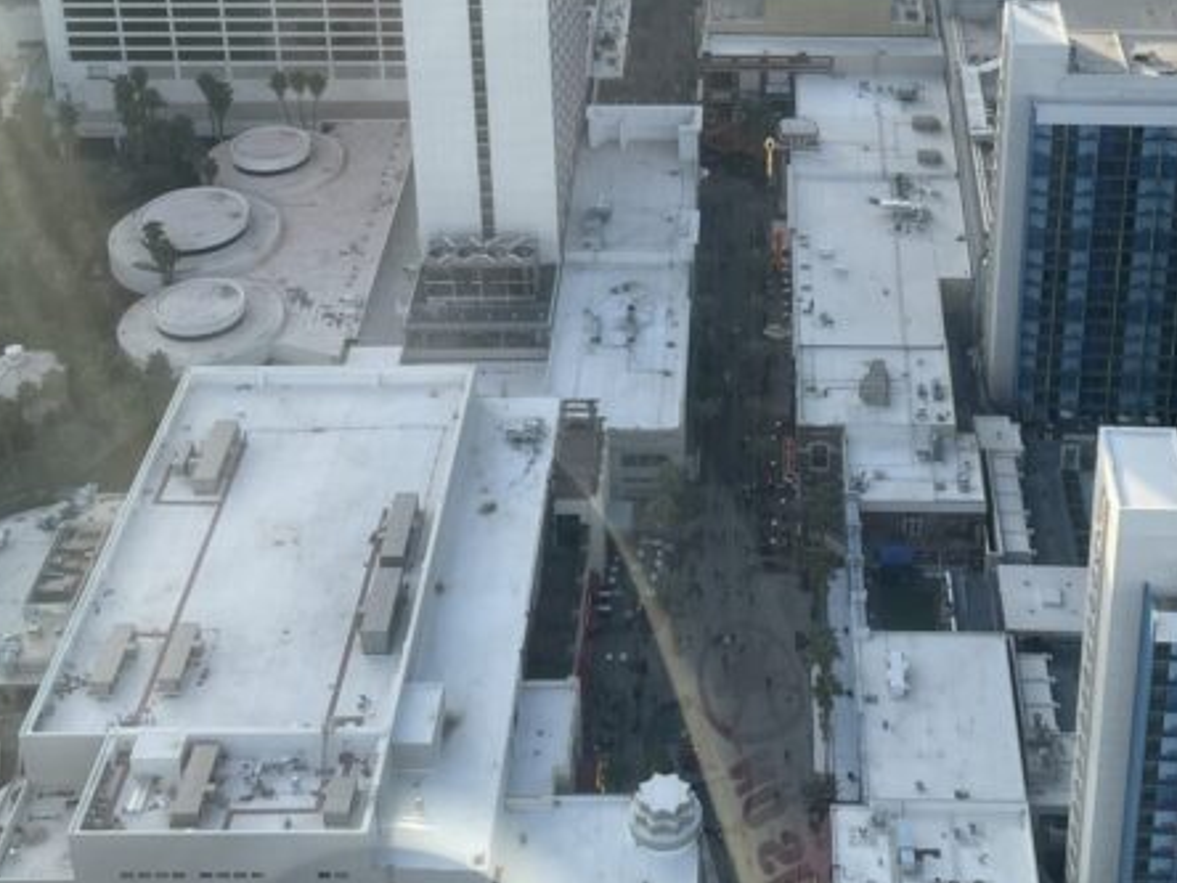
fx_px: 2040
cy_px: 58
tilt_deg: -25.5
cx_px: 721
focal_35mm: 60
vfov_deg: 23.6
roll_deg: +0.9
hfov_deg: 32.1
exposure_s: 1/537
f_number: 1.6
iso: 32
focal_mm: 4.2
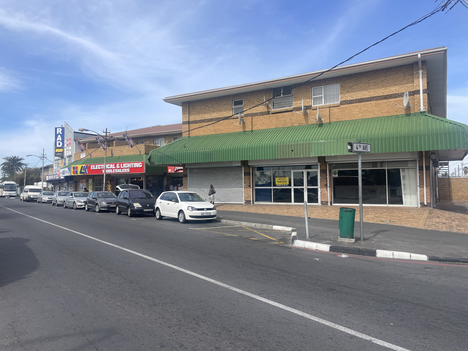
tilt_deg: +1.9
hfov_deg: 67.3
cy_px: 176
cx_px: 234
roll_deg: +1.1
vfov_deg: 53.1
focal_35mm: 26
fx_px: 352
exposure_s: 1/3125
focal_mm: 4.2
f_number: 1.6
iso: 32
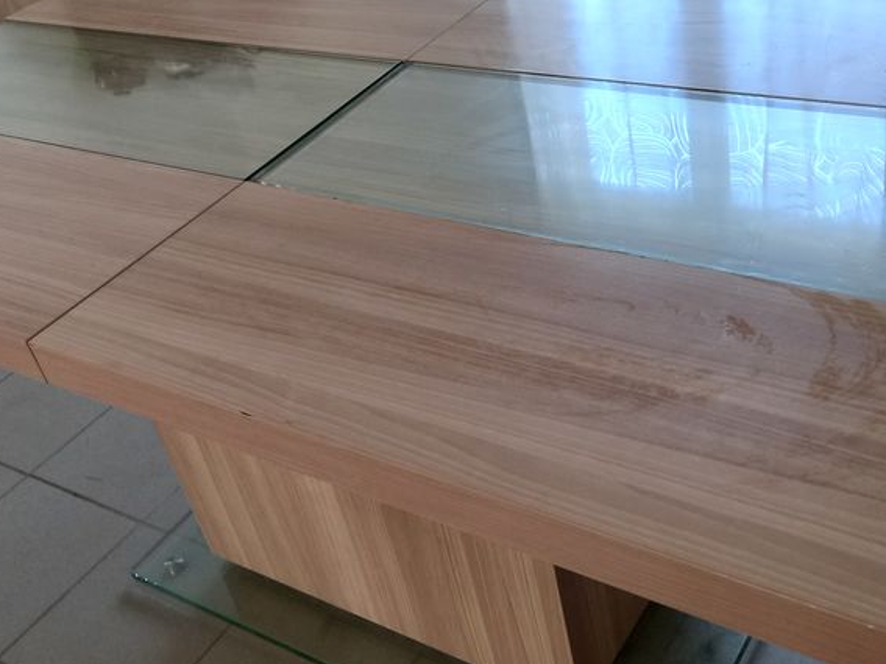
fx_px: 1126
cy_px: 323
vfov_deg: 32.9
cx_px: 457
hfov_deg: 42.9
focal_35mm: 44
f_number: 2
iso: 200
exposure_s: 1/33
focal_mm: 4.6
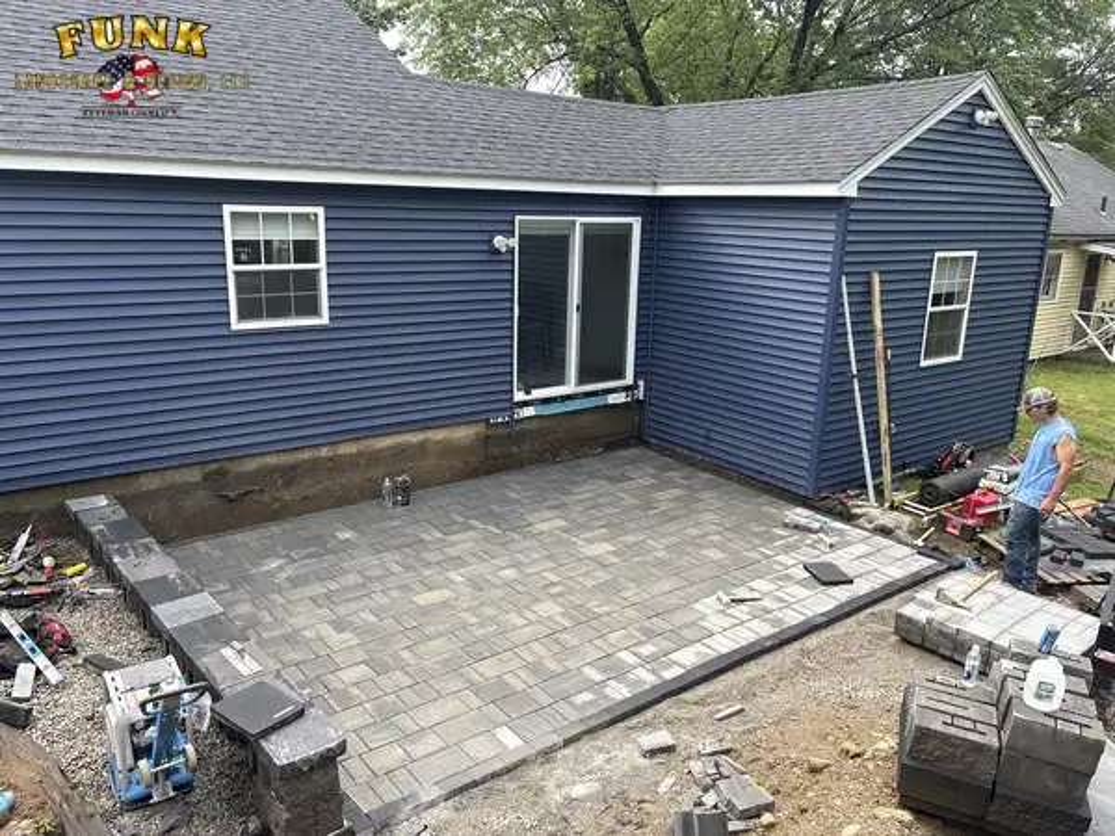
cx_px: 558
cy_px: 418
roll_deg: -0.9
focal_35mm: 26
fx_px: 837
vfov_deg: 53.1
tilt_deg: -14.9
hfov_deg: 67.3
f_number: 1.6
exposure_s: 1/438
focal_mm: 5.96
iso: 50
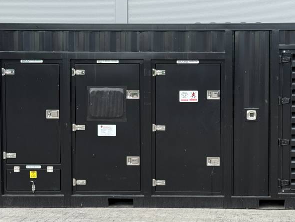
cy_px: 122
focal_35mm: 83
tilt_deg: -2.5
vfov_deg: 17.8
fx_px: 707
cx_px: 196
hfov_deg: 23.5
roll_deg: -0.3
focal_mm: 6.76
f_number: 1.78
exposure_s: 1/1185
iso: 80
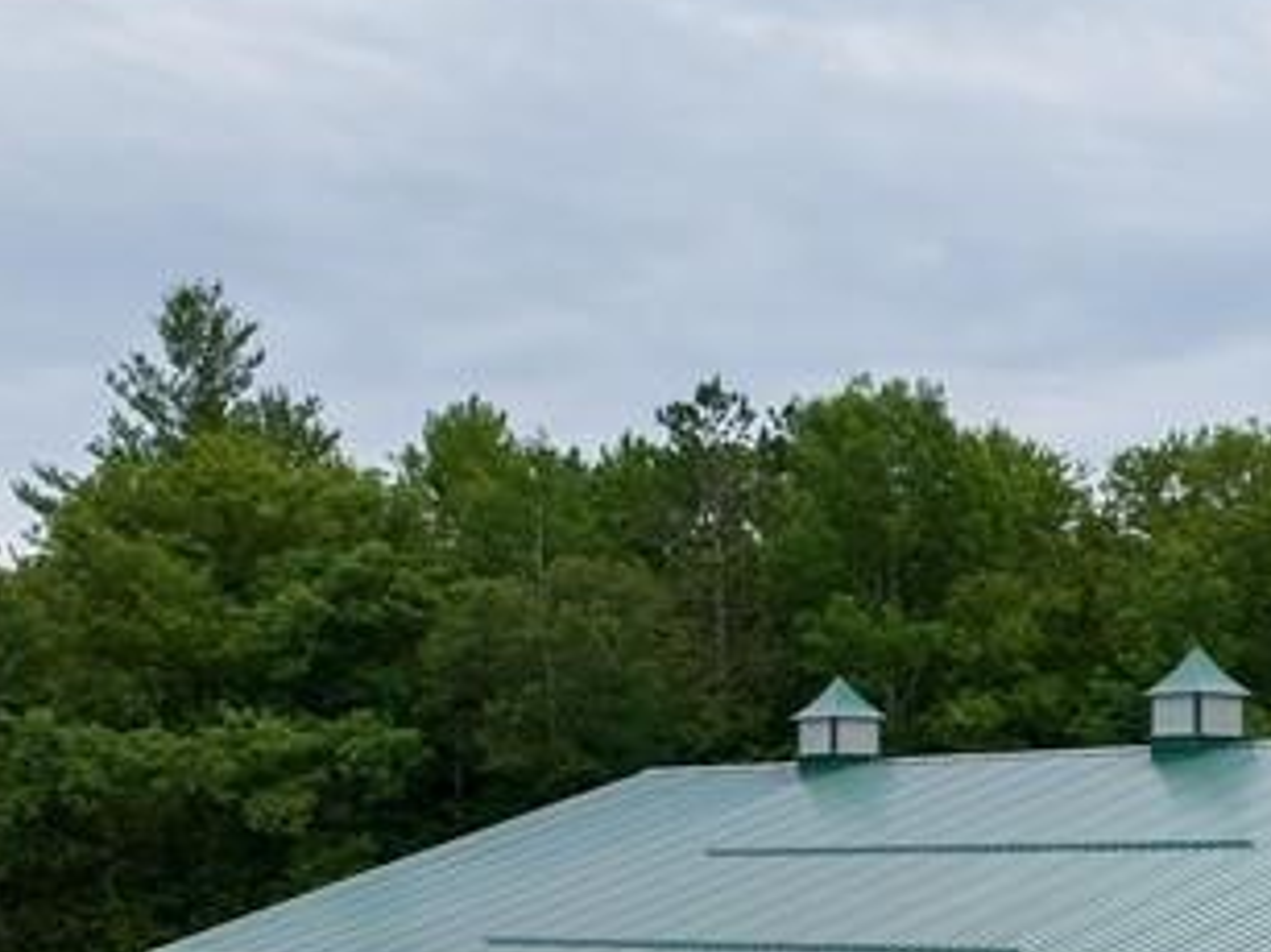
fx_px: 2936
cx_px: 1151
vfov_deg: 17.9
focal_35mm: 80
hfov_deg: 23.7
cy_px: 993
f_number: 2.8
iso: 240
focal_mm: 12.29
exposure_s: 1/1600
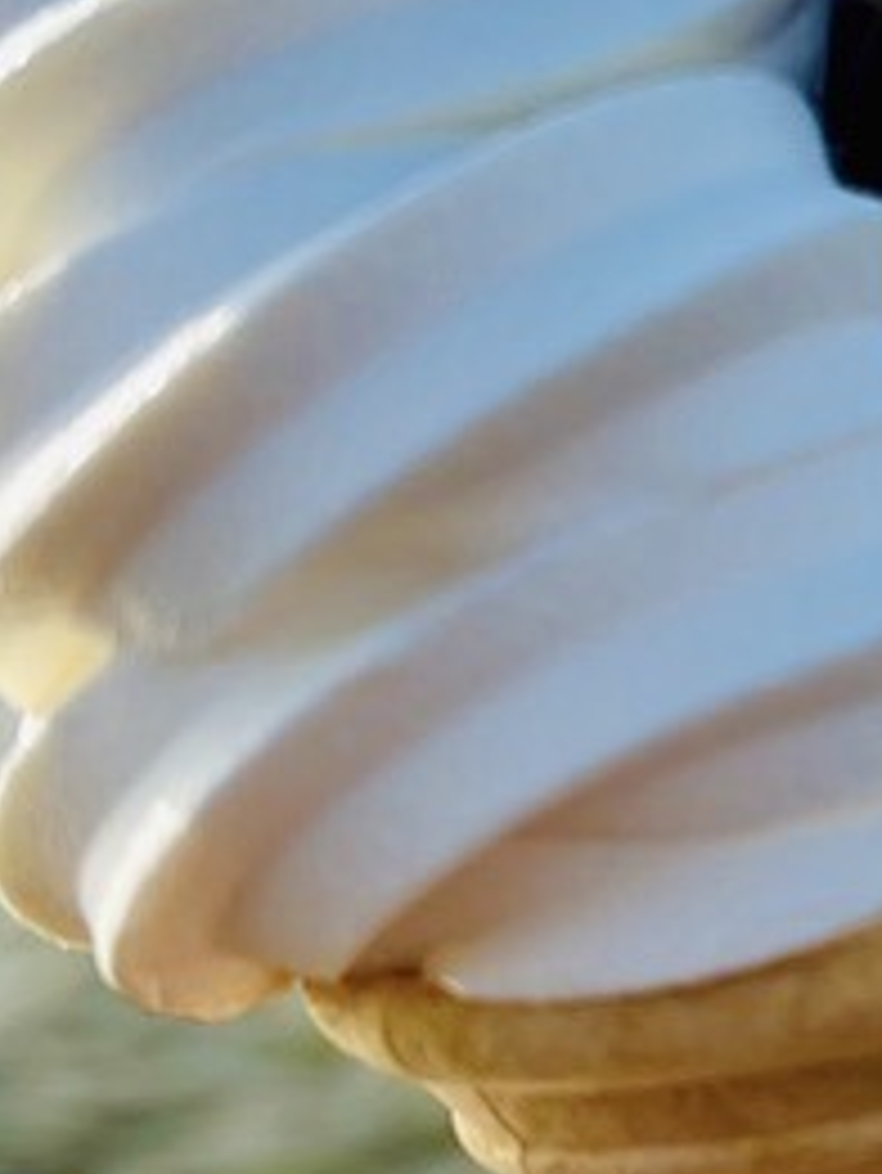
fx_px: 3462
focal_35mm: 102
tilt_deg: -10.6
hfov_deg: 14.0
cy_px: 594
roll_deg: +1.0
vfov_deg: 19.3
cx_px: 1148
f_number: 1.5
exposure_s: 1/2513
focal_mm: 5.7
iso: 50
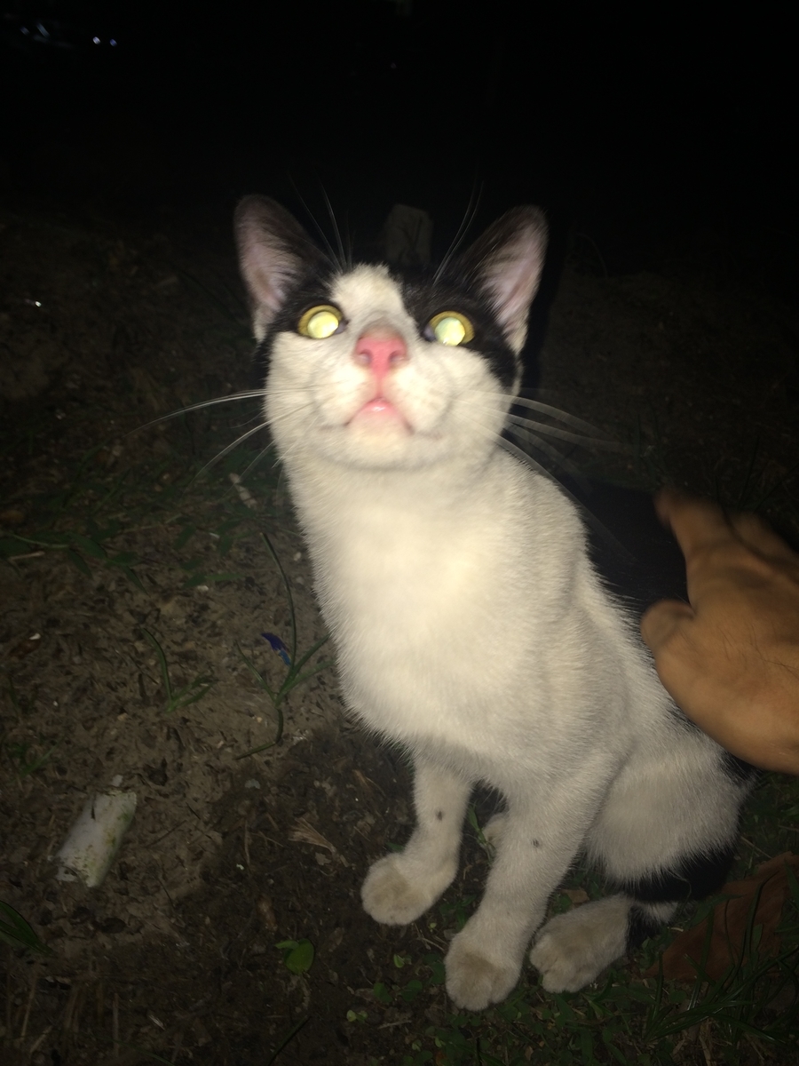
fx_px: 892
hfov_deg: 48.2
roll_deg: -6.3
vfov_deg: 61.7
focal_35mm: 29
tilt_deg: -26.0
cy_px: 533
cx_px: 400
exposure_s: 1/37
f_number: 2.2
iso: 32
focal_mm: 4.15
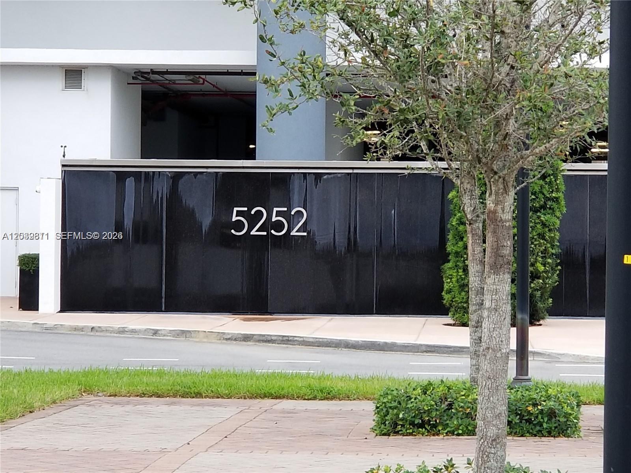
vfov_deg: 28.0
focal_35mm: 52
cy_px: 236
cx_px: 316
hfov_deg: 36.8
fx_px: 948
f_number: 2.4
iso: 25
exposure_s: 1/81
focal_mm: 6
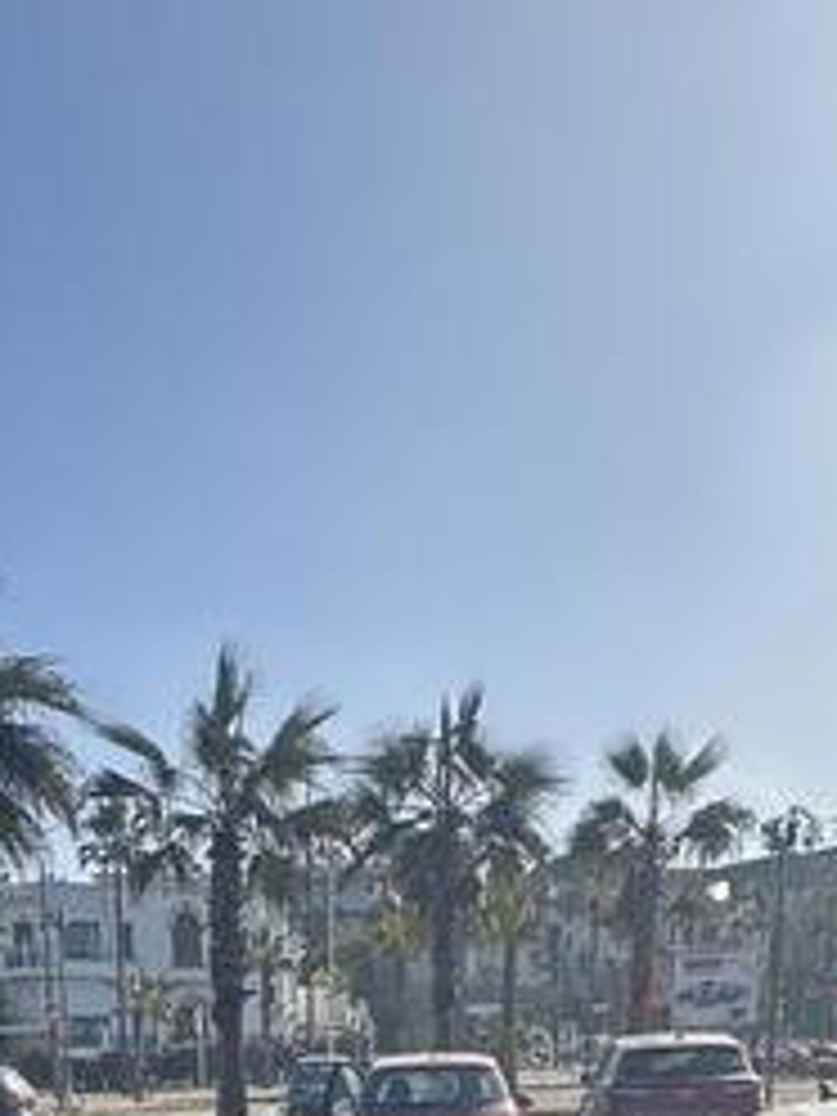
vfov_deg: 29.0
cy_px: 1555
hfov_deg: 29.6
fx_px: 1580
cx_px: 333
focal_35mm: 49
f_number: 2.2
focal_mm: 2.22
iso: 40
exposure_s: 1/836
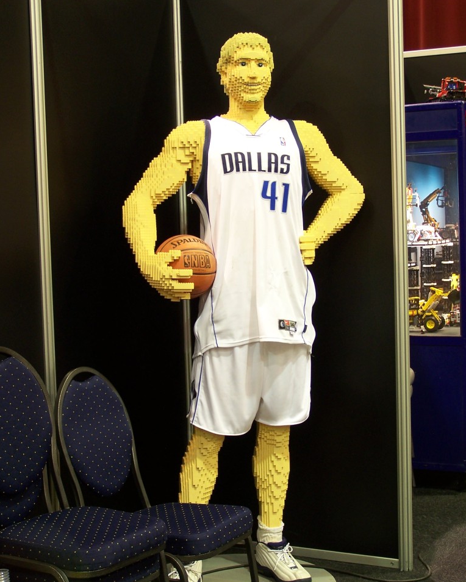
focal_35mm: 67
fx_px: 1155
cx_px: 234
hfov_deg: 22.8
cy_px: 297
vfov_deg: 28.3
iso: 80
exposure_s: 1/2
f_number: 3.2
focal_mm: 10.7
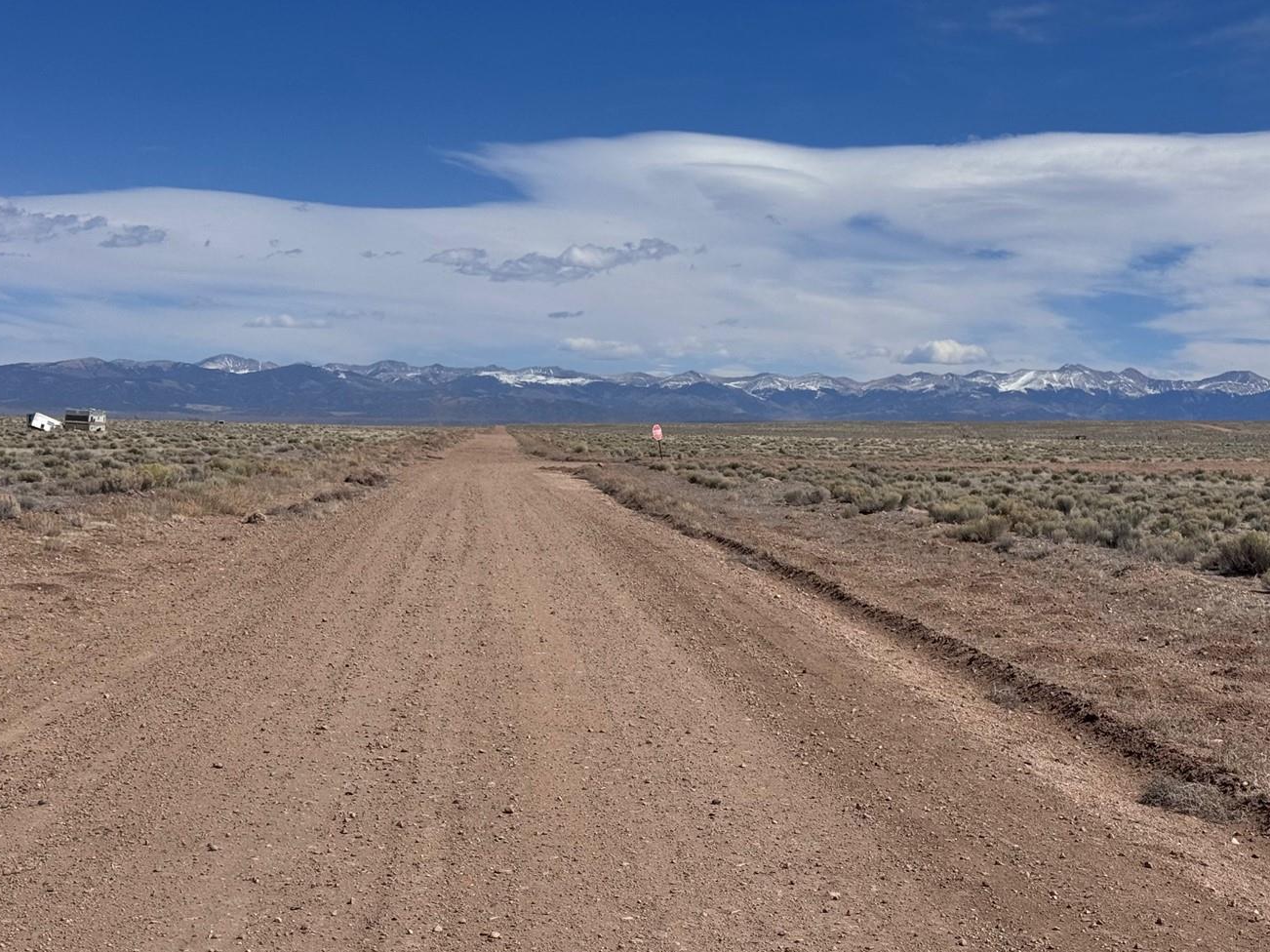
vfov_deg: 24.8
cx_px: 710
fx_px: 2164
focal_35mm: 59
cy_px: 491
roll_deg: -1.2
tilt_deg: -1.5
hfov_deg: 32.7
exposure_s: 1/10526
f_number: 1.78
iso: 64
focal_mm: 6.76
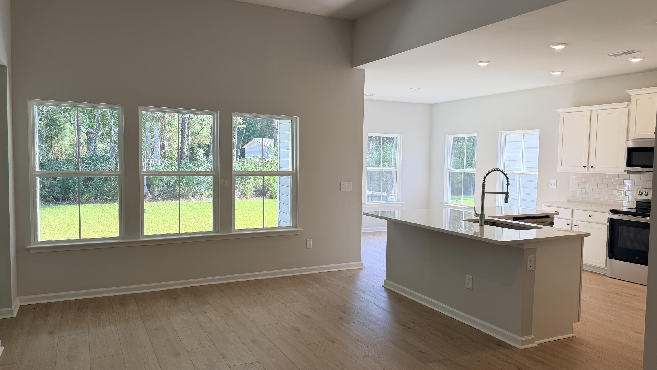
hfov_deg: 69.9
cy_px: 187
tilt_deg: -4.1
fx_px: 470
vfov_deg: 42.9
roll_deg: -0.8
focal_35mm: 27
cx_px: 326
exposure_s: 1/291
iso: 64
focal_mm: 6.76
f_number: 1.78
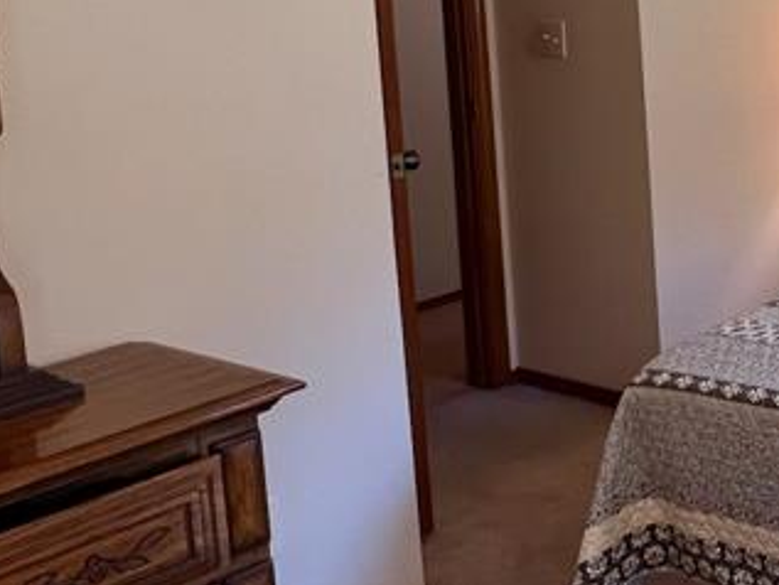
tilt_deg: -3.7
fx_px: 946
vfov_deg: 31.9
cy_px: 12
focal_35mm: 42
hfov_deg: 32.0
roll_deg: +0.7
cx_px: 1052
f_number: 1.8
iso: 125
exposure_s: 1/60
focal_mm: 1.57
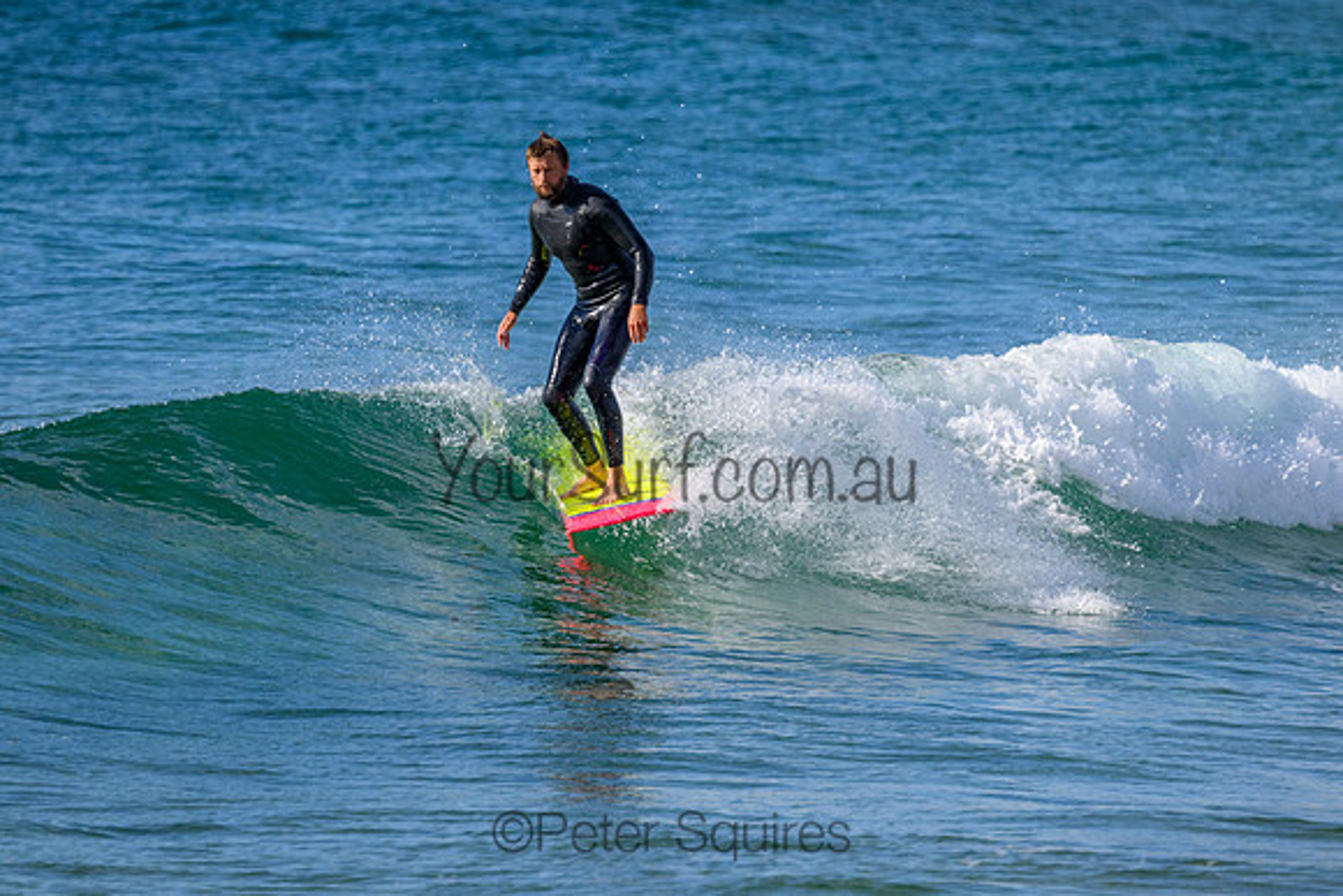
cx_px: 672
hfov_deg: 3.3
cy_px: 448
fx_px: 23134
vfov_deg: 2.2
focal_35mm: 620
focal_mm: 620
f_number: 11
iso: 1400
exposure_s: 1/2000
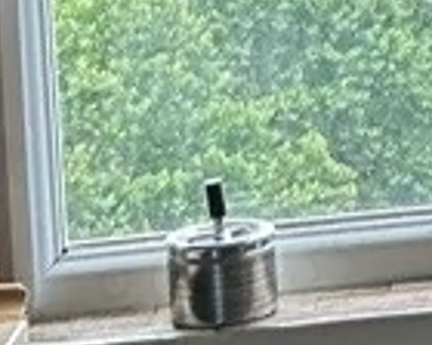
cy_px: -345
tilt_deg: -5.1
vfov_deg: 6.2
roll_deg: +2.1
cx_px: 1163
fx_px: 3081
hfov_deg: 7.3
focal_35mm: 241
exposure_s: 1/121
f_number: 1.5
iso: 64
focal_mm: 5.7
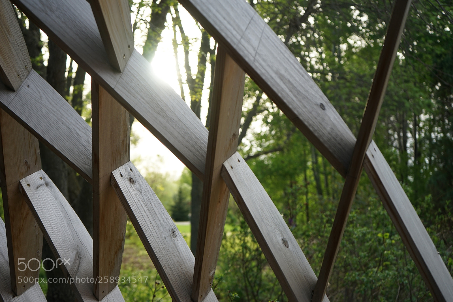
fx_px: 516
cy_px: 151
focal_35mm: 41
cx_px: 226
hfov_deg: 47.4
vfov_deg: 32.6
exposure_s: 1/160
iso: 200
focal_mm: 41
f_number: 4.5
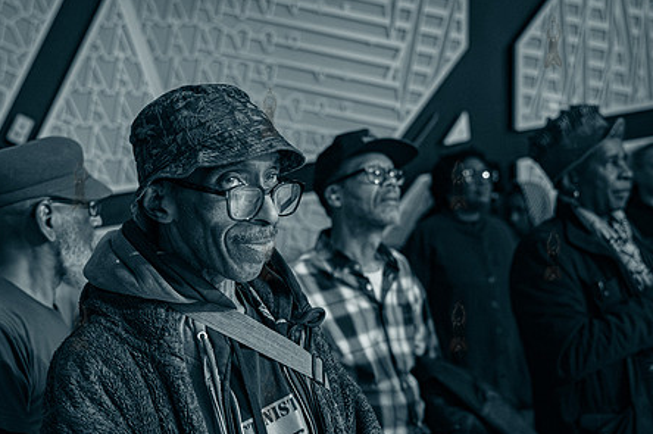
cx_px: 268
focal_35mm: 51
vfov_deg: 26.4
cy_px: 255
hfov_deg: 38.8
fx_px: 924
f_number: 2.8
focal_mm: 39
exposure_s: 1/160
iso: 10000
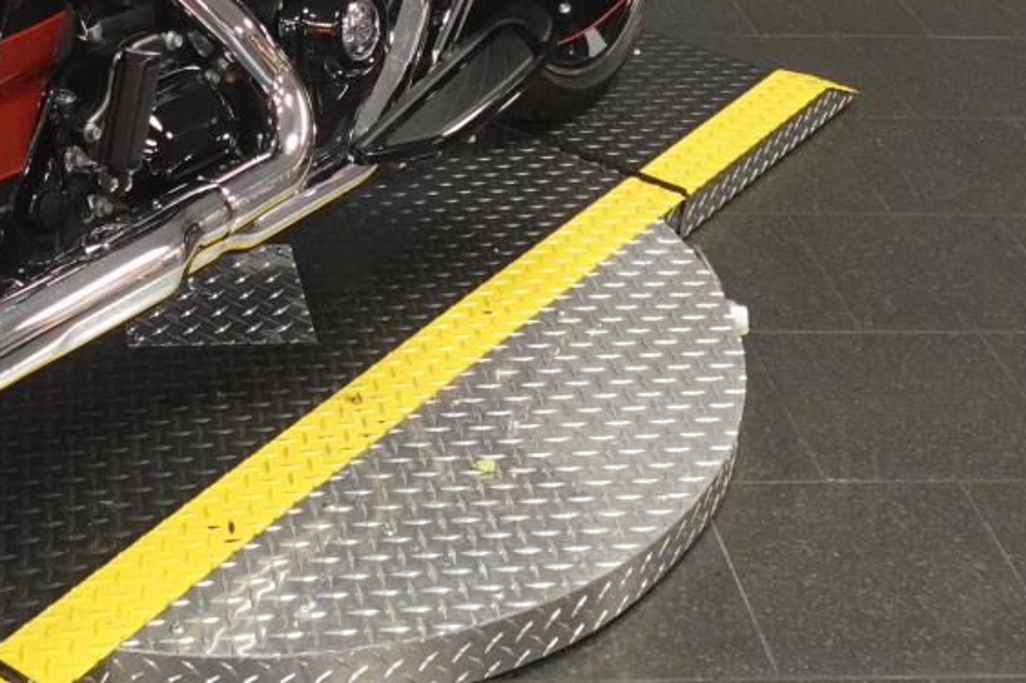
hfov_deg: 28.0
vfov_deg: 18.4
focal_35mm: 71
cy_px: -70
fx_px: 2023
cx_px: 251
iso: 640
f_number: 2
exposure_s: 1/80
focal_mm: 7.6
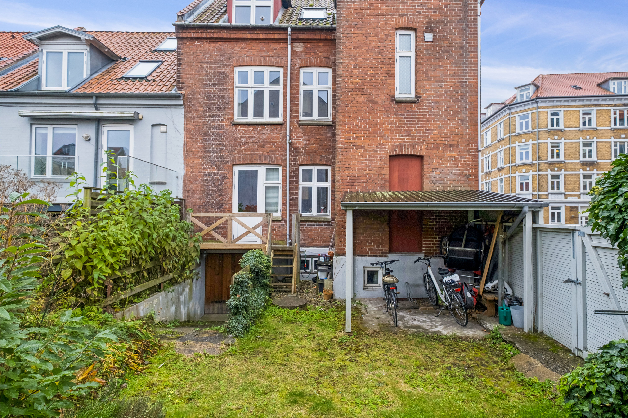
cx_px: 314
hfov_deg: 93.3
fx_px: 297
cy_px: 209
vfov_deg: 70.4
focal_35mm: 17
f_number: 5
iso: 800
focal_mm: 11.5
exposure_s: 1/125
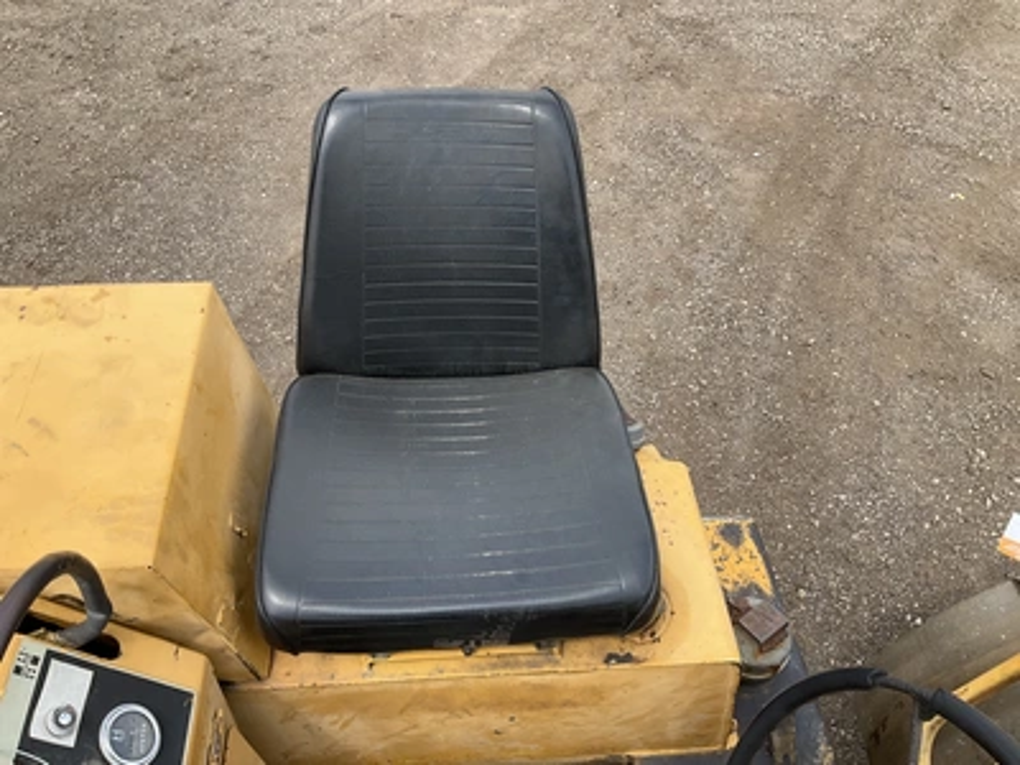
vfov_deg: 48.2
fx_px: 855
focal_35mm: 29
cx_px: 510
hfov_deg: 61.7
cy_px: 382
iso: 25
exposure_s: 1/635
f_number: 1.8
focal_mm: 3
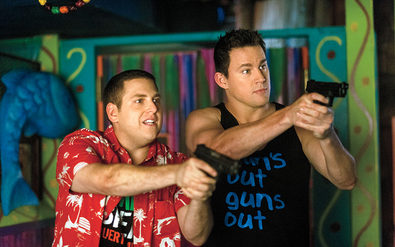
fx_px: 937
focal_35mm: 87
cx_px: 198
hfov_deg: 23.8
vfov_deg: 15.0
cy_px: 131
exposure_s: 1/200
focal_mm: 85
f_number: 2
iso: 1600
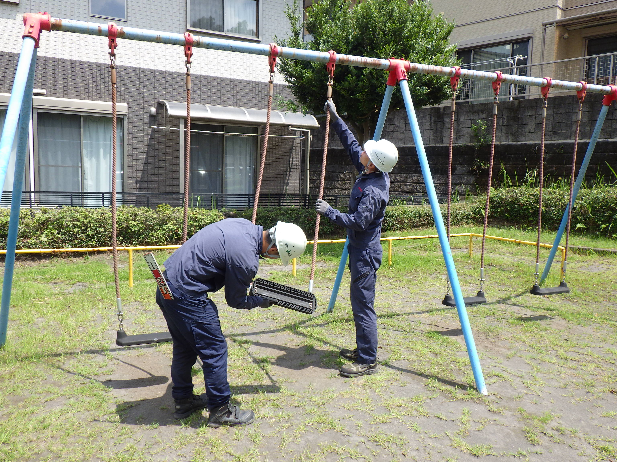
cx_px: 308
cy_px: 231
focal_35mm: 28
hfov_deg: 63.4
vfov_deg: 49.7
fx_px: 499
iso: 125
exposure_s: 1/500
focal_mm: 5
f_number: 4.2
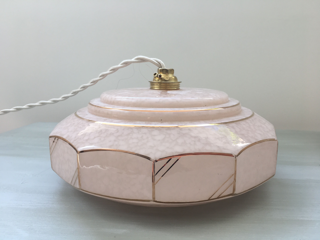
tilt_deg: -9.3
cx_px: 160
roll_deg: +0.6
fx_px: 268
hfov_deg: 61.7
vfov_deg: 48.2
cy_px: 120
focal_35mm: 29
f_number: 2.2
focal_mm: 4.15
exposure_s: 1/100
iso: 32
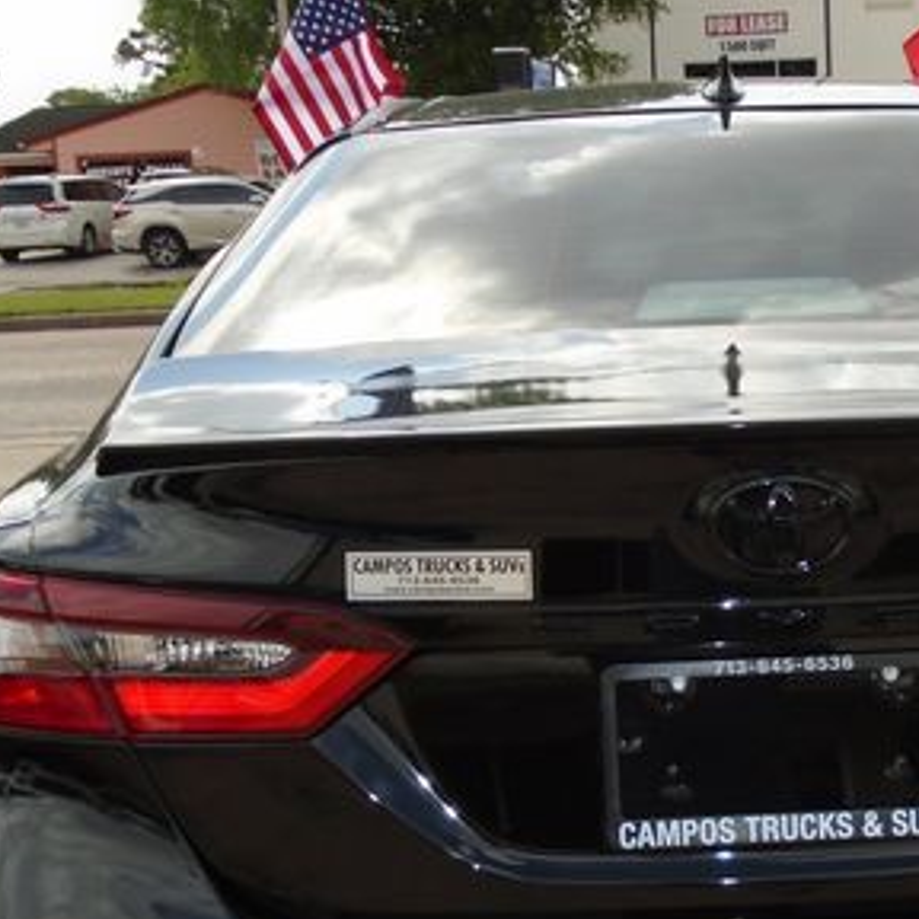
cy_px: 609
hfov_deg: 32.4
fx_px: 1532
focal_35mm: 51
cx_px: 750
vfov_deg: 33.1
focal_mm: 4.6
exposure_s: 1/800
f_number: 3.2
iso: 100
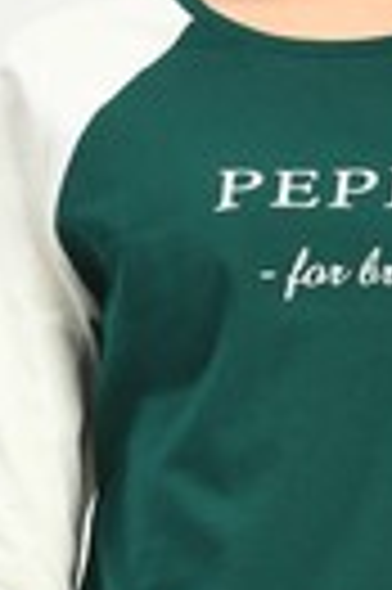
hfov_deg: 2.7
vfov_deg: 4.0
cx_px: 329
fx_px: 8433
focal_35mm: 515
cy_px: 495
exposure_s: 1/160
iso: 100
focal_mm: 125
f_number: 6.3
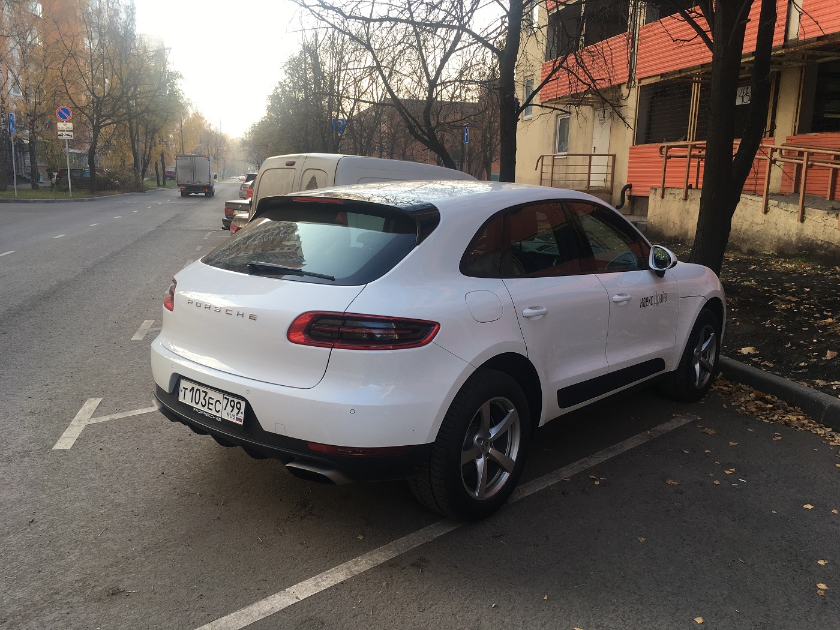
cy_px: 315
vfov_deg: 48.2
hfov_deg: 61.7
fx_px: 704
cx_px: 420
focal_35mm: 29
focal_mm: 4.15
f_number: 2.2
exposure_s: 1/158
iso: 25
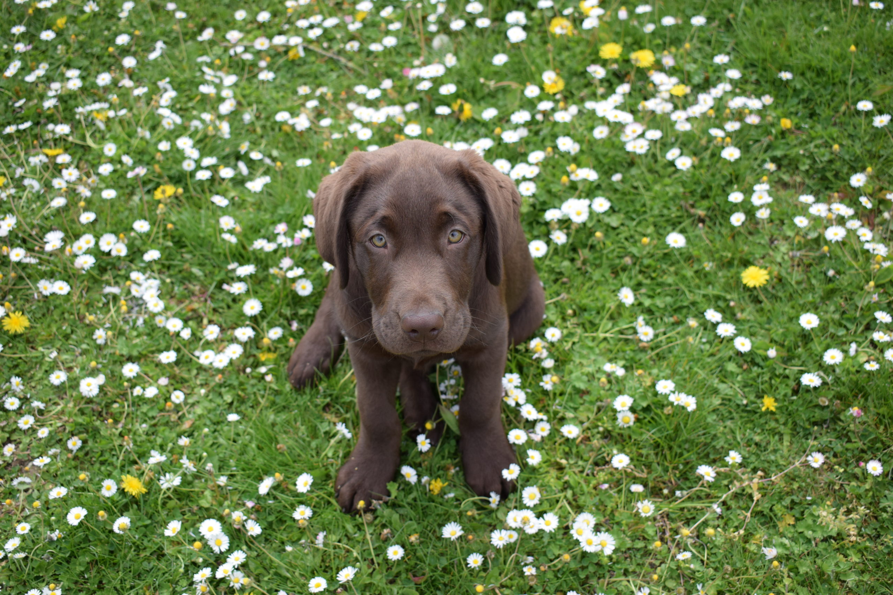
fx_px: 1005
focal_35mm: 40
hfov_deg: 47.9
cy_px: 298
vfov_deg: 33.0
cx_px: 446
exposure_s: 1/1250
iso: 400
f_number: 4.5
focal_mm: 27
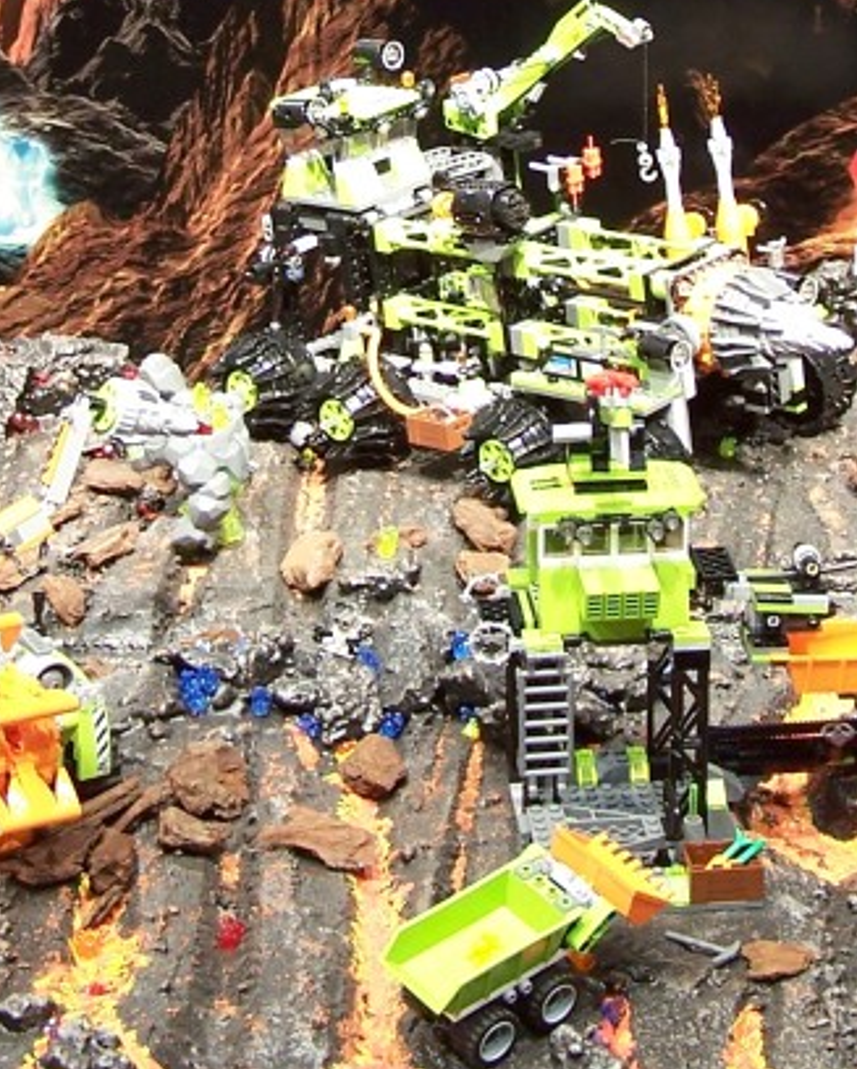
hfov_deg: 16.6
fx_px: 2945
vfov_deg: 20.2
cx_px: 440
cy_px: 128
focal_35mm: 93
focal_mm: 6.3
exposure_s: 1/3
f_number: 2.8
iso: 80
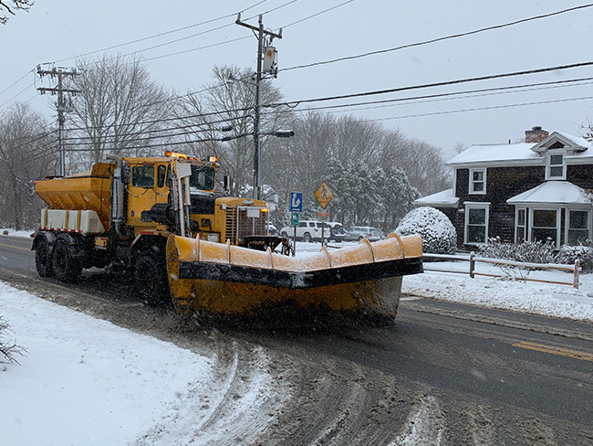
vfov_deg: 44.2
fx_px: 548
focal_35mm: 32
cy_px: 218
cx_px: 281
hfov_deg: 56.8
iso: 25
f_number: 1.8
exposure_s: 1/808
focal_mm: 4.25
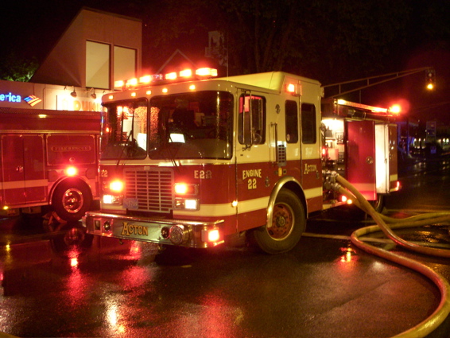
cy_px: 169
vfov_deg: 37.7
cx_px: 225
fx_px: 494
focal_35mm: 38
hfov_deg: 49.0
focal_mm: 6.3
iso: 400
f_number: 3.3
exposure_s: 1/3
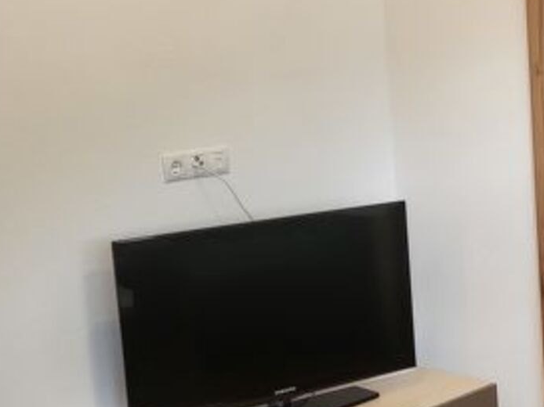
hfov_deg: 25.5
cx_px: 560
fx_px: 1131
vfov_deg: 20.4
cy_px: 202
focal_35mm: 72
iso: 160
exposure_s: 1/100
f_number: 1.8
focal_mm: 5.4
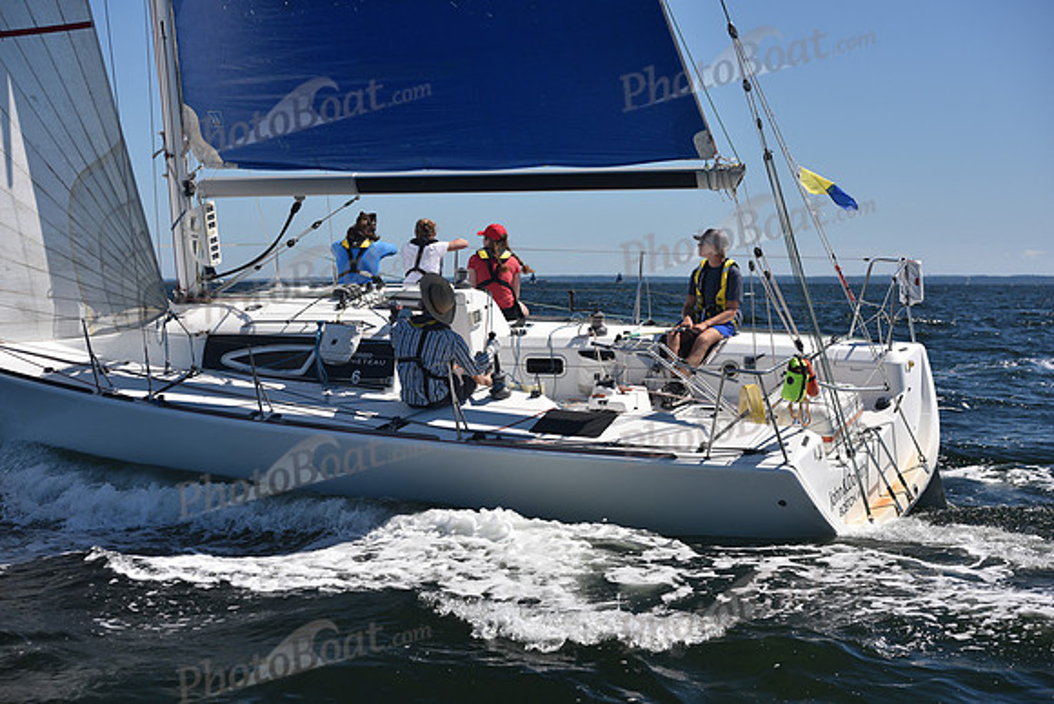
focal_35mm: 70
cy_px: 352
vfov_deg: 19.5
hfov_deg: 28.8
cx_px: 527
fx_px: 2050
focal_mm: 70
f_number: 5.6
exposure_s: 1/800
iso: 200
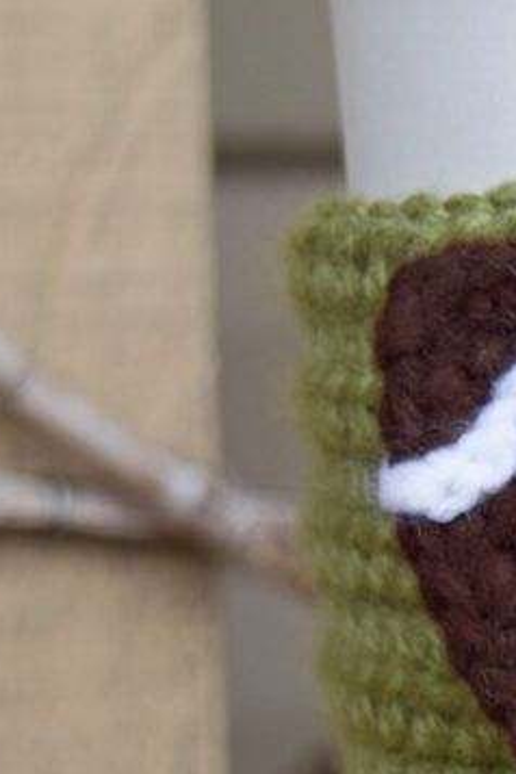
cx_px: 798
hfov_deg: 7.9
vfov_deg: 12.1
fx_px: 3646
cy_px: 605
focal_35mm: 170
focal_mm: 35
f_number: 4.5
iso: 250
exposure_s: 1/125
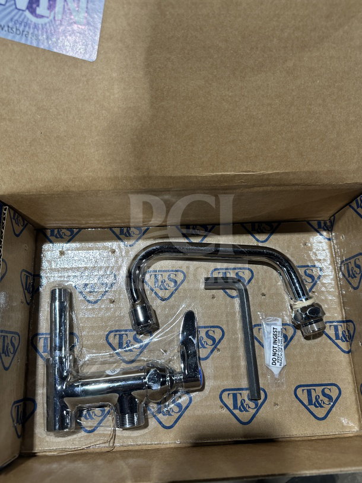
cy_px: 242
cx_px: 181
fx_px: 335
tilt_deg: -73.0
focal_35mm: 24
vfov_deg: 71.6
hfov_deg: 56.8
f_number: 1.78
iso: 250
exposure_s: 1/96
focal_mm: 6.86
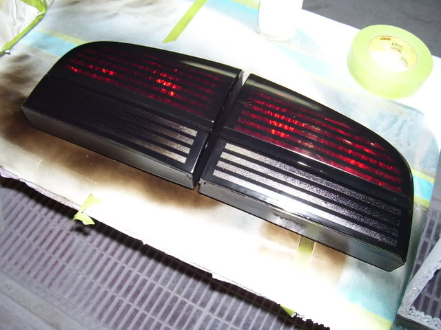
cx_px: 220
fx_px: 433
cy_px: 165
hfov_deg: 54.0
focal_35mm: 34
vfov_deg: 41.8
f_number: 2.7
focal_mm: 5.6
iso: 80
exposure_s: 1/60
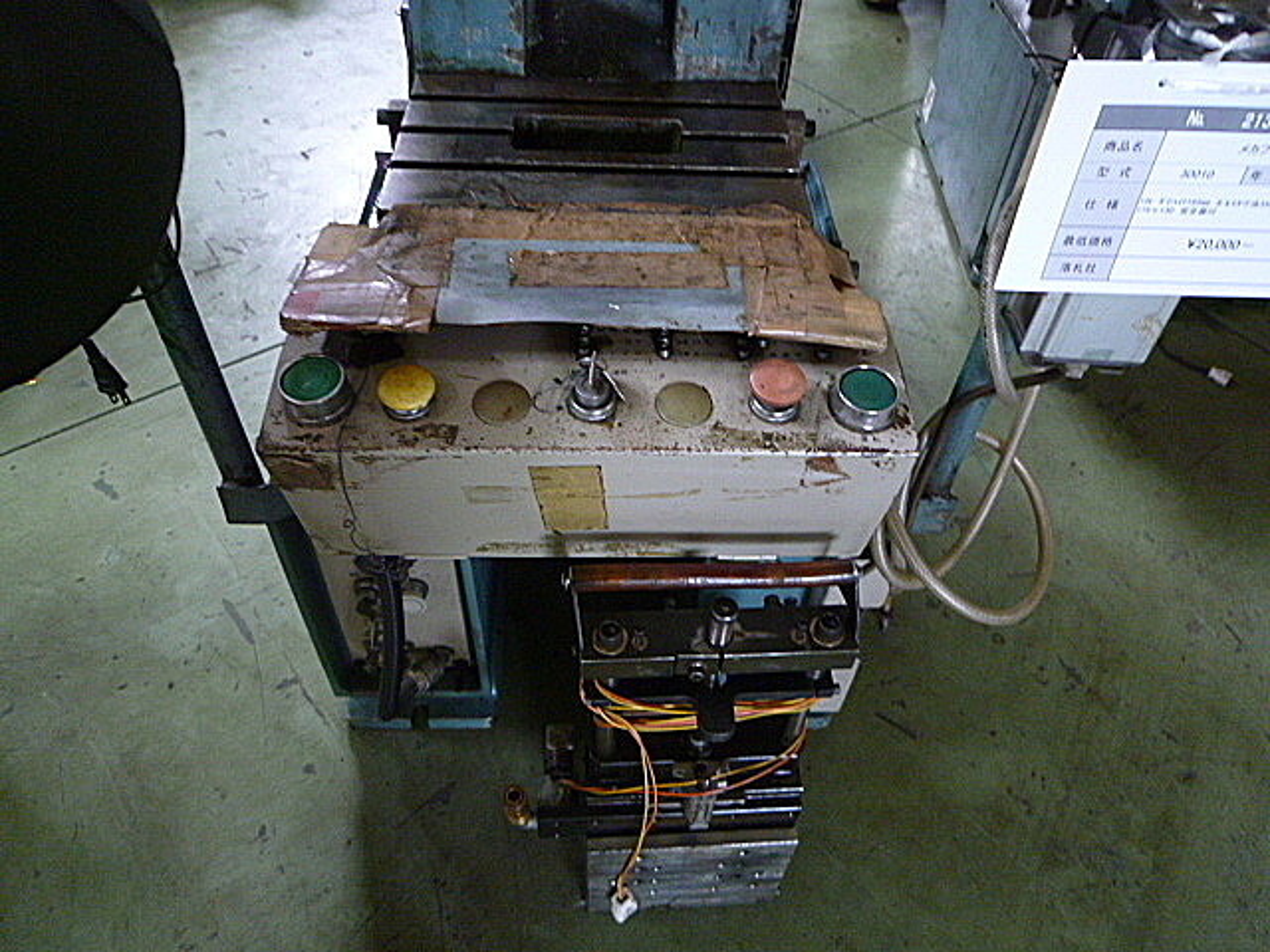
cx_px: 635
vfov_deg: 54.9
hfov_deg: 69.4
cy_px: 476
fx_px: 917
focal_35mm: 25
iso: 400
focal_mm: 4.5
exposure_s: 1/5
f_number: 2.8
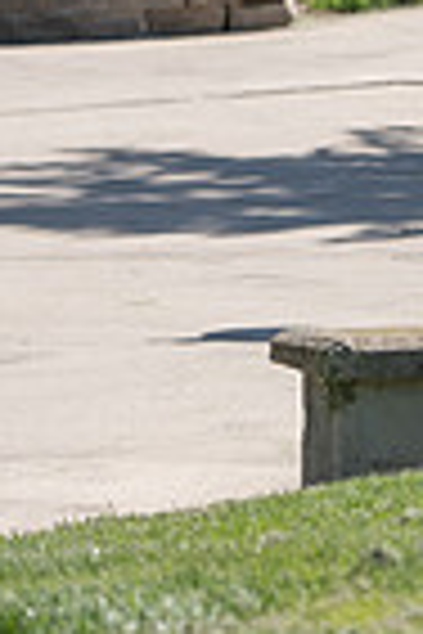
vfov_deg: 5.5
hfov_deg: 3.7
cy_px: -202
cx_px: 522
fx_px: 6521
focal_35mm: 370
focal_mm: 116
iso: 100
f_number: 3.5
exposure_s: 1/500
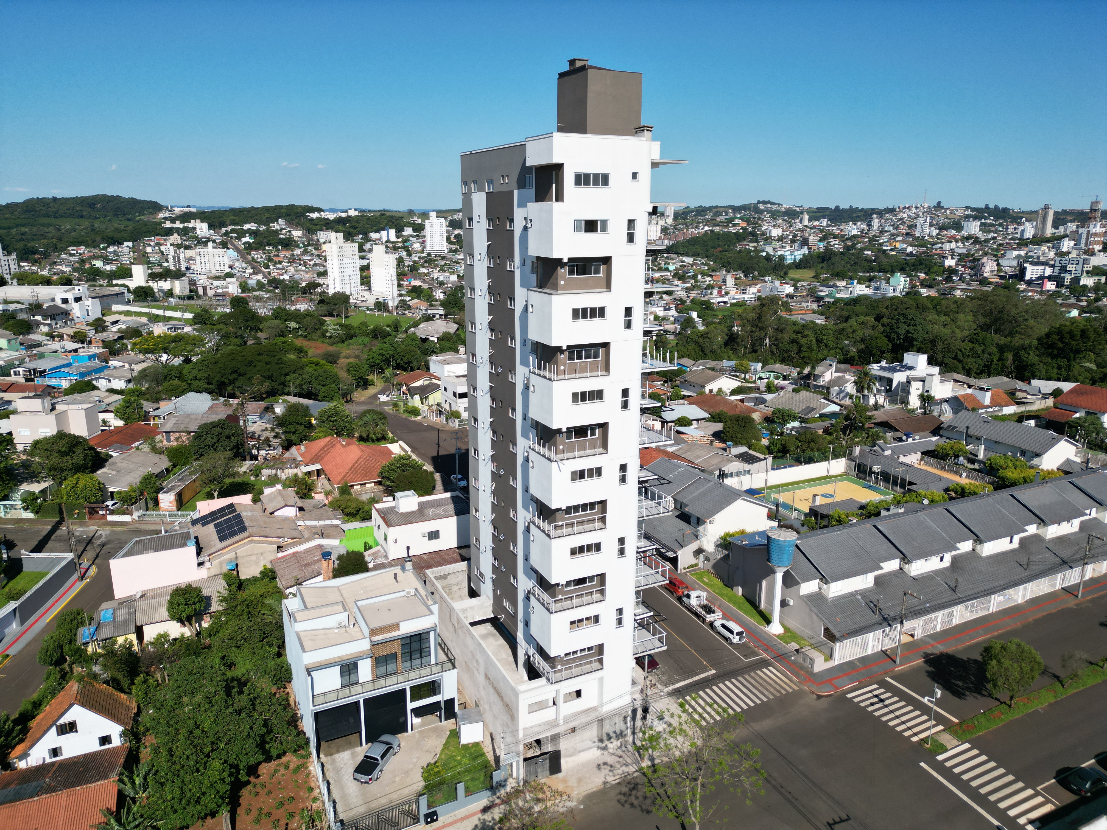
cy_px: 415
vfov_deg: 56.8
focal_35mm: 24
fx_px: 768
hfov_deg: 71.6
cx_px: 554
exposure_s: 1/5000
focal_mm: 6.72
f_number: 1.7
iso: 200
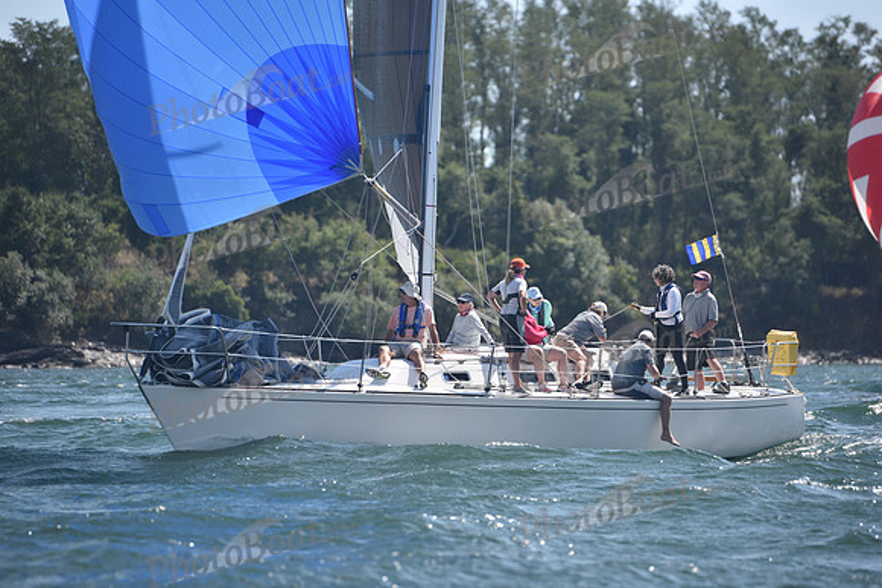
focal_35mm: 200
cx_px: 441
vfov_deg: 6.9
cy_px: 294
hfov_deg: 10.3
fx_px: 4901
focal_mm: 200
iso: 250
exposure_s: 1/1600
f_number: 3.5
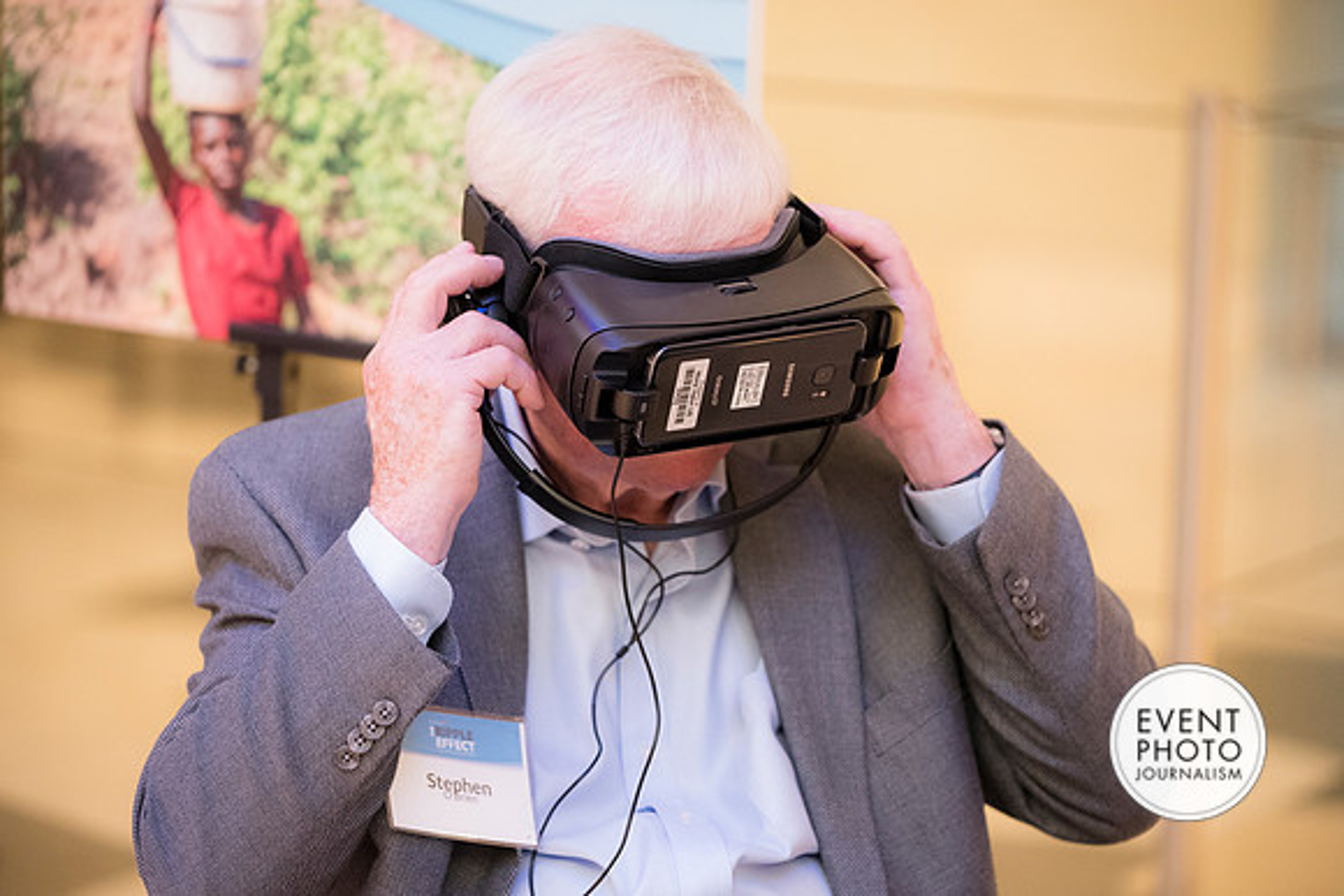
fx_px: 5041
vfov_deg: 10.2
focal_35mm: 135
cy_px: 448
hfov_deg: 15.2
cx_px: 672
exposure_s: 1/60
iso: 6400
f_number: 2.8
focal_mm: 135
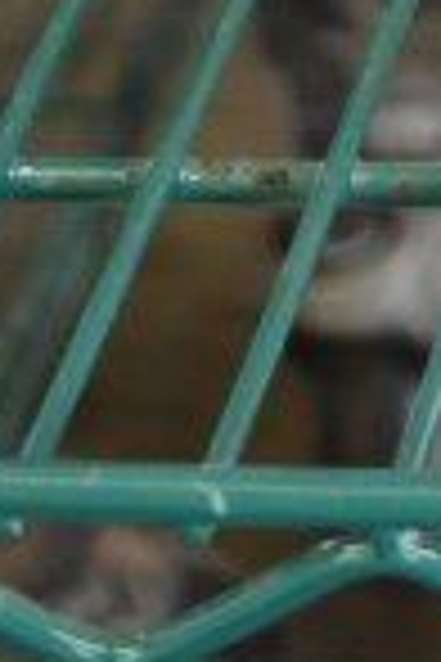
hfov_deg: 5.1
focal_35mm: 261
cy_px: -1344
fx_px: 4795
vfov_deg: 7.0
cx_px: 1197
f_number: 4.2
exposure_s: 1/50
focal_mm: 28
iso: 1250
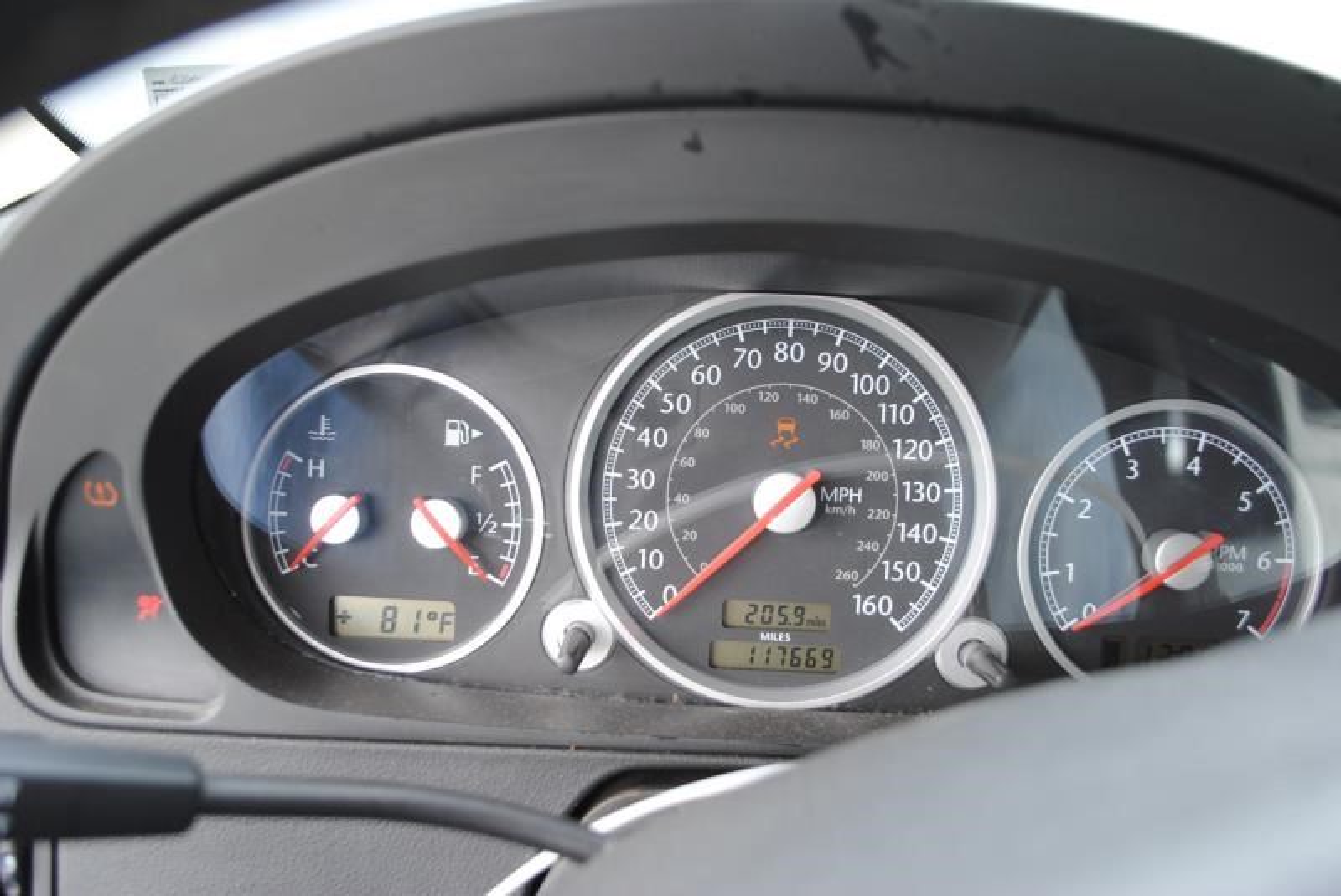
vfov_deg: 40.0
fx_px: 1230
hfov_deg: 57.2
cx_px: 670
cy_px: 448
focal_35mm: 33
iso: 200
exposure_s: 1/40
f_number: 3.8
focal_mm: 22
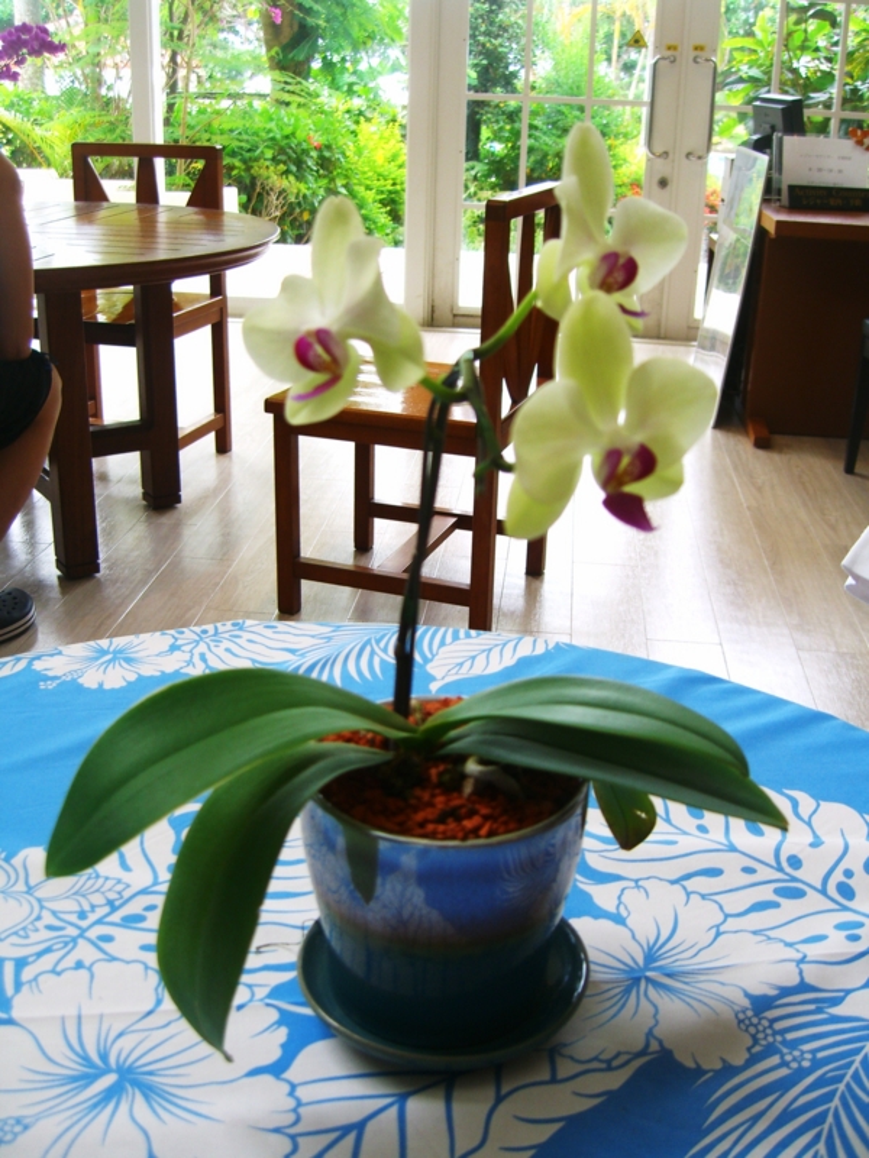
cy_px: 579
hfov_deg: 37.7
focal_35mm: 38
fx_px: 1272
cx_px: 434
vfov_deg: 49.0
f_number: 2.8
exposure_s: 1/60
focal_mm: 7.9
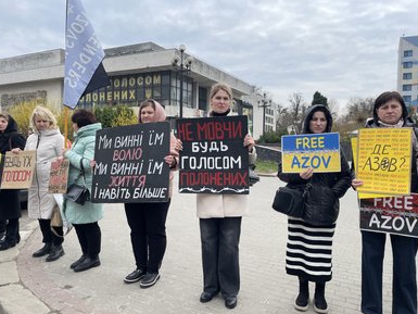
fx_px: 326
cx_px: 208
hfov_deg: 65.3
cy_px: 156
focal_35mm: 27
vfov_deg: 51.4
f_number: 1.6
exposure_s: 1/1575
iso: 32
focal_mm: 4.2
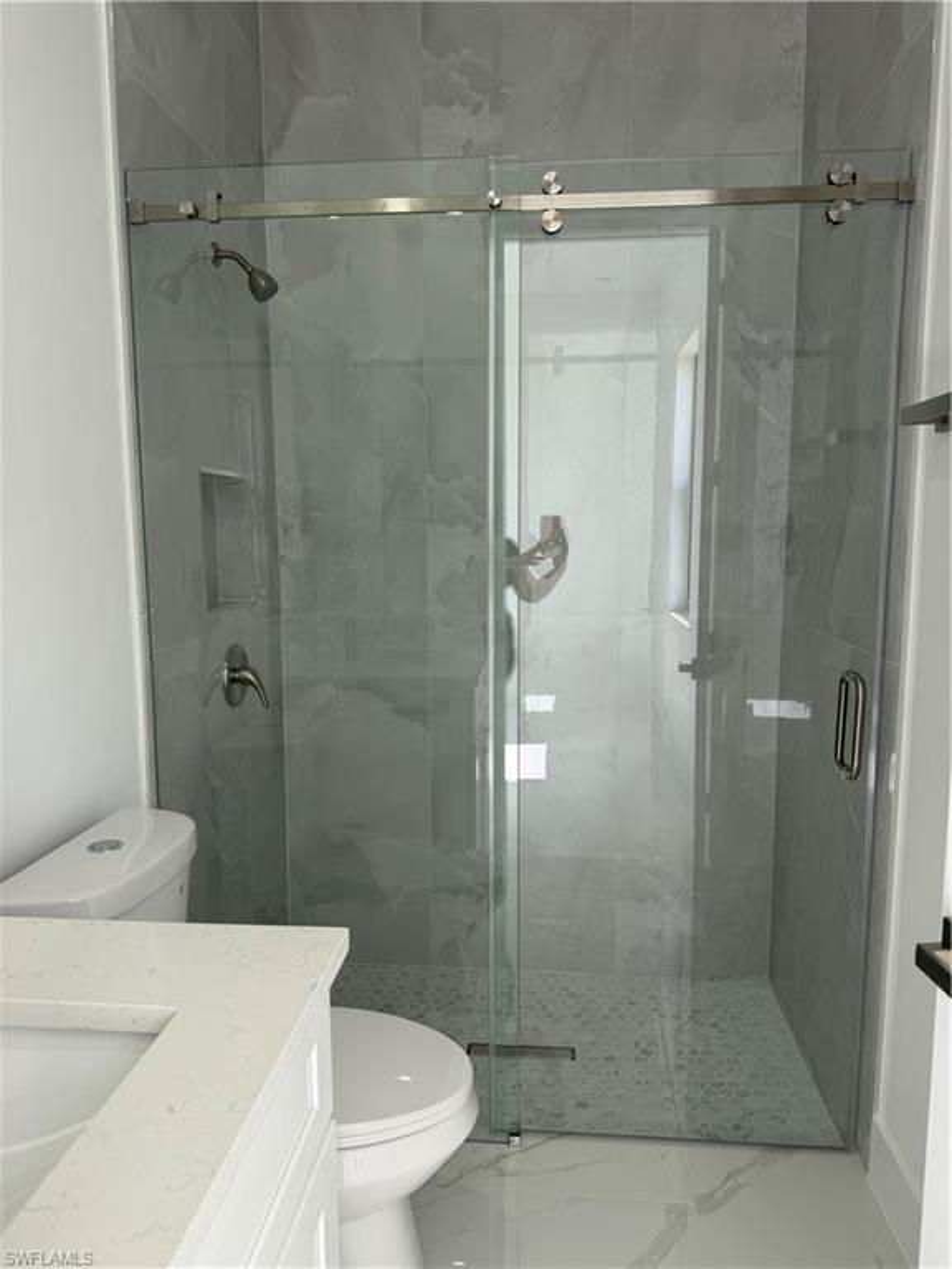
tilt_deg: -6.5
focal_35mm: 24
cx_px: 476
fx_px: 880
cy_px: 634
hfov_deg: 56.8
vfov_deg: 71.6
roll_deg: +0.7
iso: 64
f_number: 1.78
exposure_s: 1/121
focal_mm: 6.76
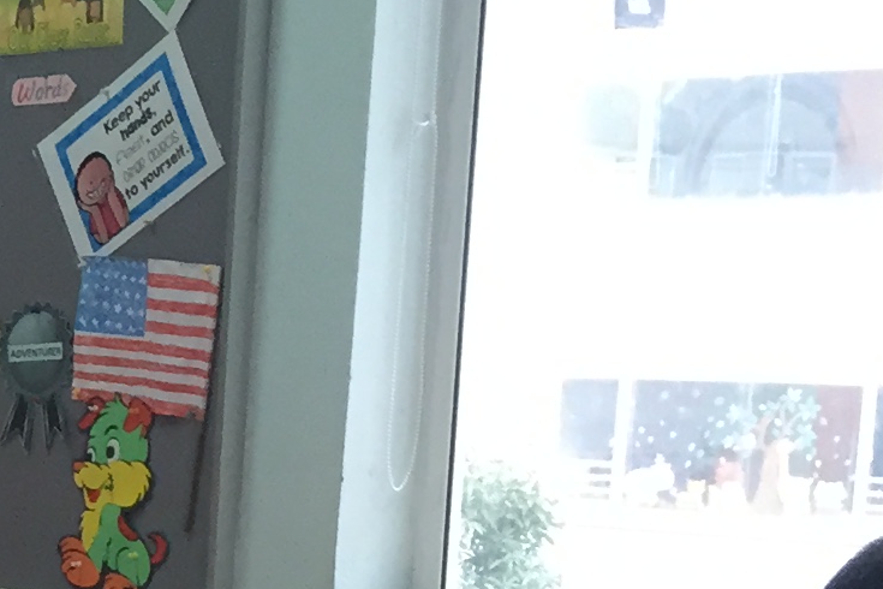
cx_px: -810
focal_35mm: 134
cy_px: 929
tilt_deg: -10.4
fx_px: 3286
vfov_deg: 9.9
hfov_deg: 13.4
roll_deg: +1.3
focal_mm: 4.15
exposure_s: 1/33
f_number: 2.2
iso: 64
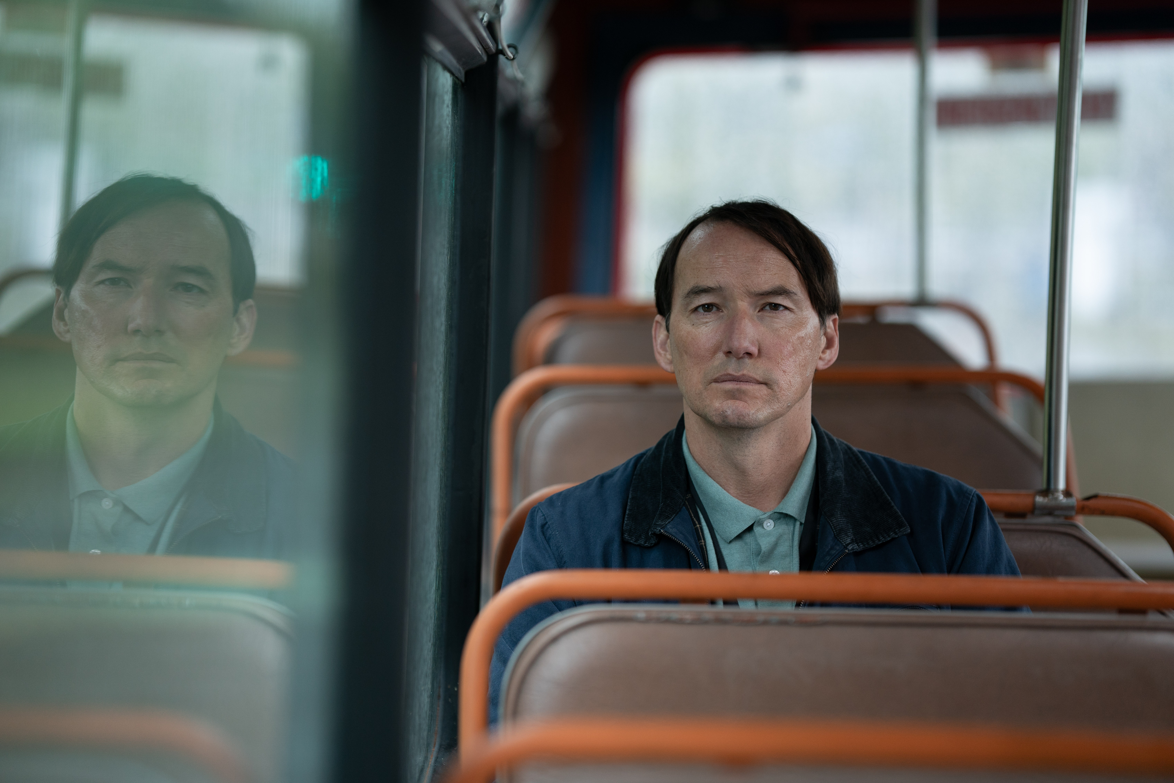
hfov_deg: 23.9
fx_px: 2772
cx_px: 587
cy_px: 392
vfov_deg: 16.1
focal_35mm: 85
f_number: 1.6
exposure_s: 1/640
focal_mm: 85
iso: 500
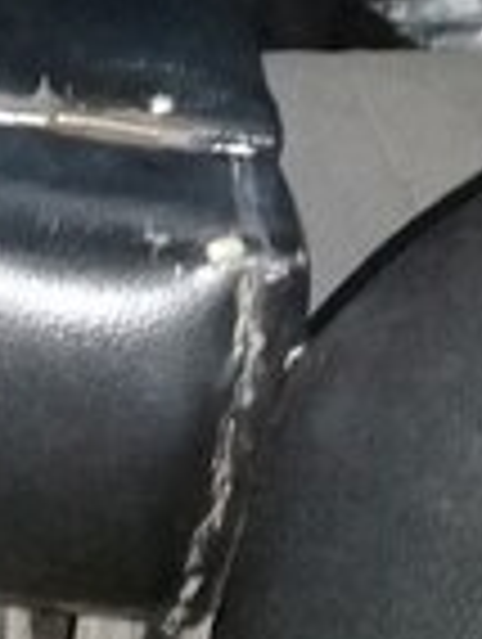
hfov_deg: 13.2
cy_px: -158
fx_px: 1999
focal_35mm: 108
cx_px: -158
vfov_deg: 17.2
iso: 640
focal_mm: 3.3
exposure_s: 1/17
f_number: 2.2
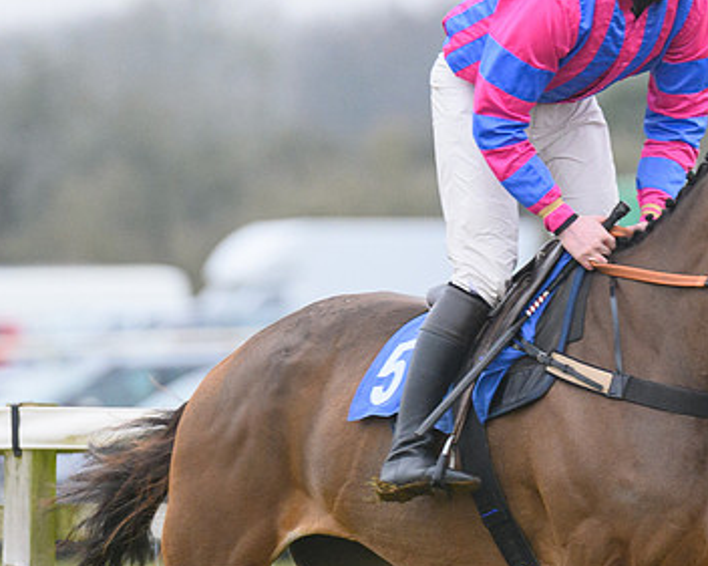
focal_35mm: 645
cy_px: 224
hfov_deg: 3.0
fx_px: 13504
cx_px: 458
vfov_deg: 2.4
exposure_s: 1/1250
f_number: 5
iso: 1250
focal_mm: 250
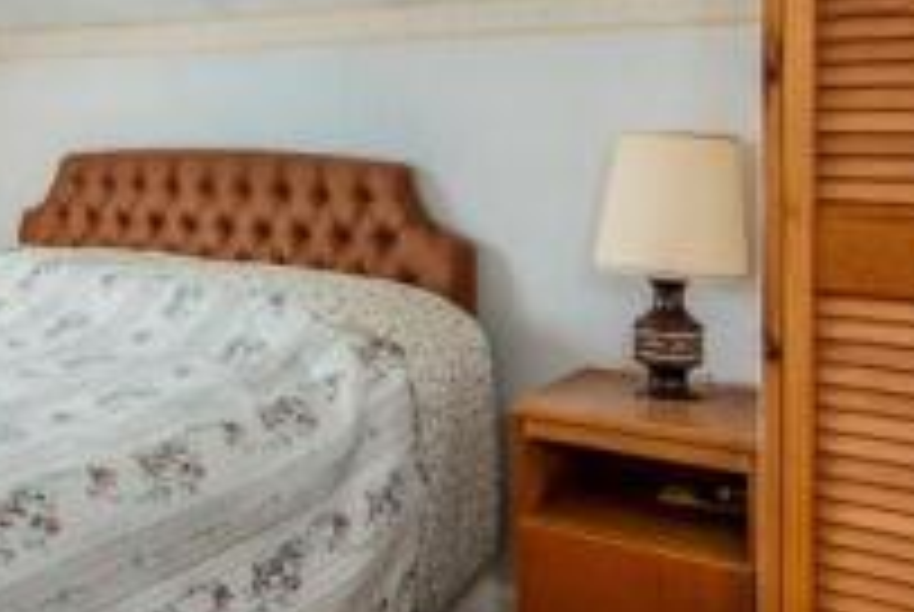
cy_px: 142
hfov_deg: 42.1
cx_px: 221
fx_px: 1144
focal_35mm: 45
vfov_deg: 29.4
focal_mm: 14
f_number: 7.1
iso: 400
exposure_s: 1/60
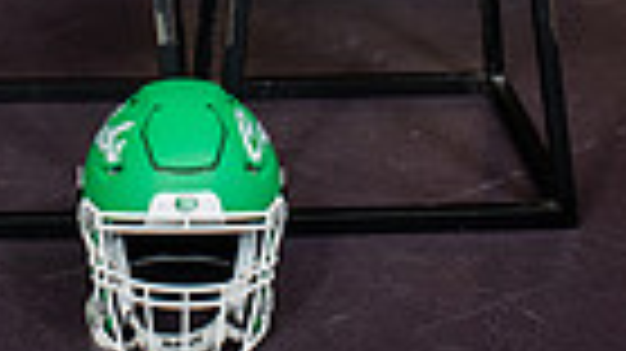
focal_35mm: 122
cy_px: -634
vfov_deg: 8.6
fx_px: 2024
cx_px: 216
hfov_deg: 17.5
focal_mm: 36
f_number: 7.1
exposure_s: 1/250
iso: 800
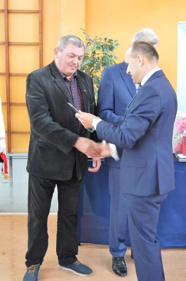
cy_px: 140
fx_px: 443
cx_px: 93
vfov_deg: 35.1
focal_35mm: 57
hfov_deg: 23.7
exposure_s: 1/20
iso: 3200
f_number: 4.8
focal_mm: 38
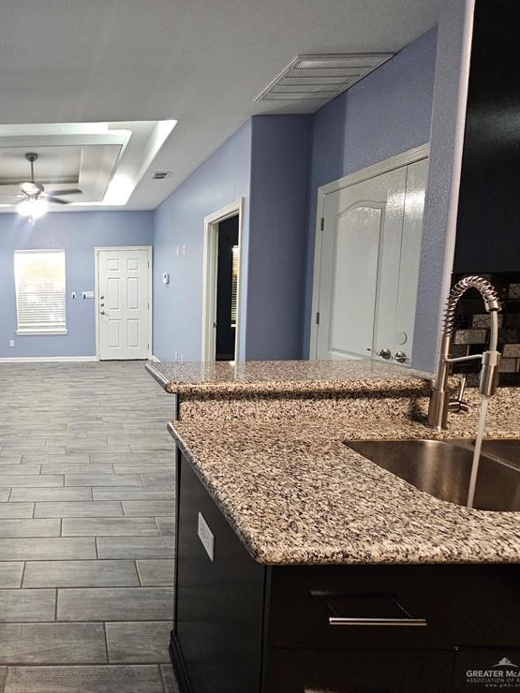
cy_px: 334
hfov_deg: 62.5
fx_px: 361
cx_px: 72
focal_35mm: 18
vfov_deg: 87.7
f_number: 2.2
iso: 320
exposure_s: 1/40
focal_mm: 2.2
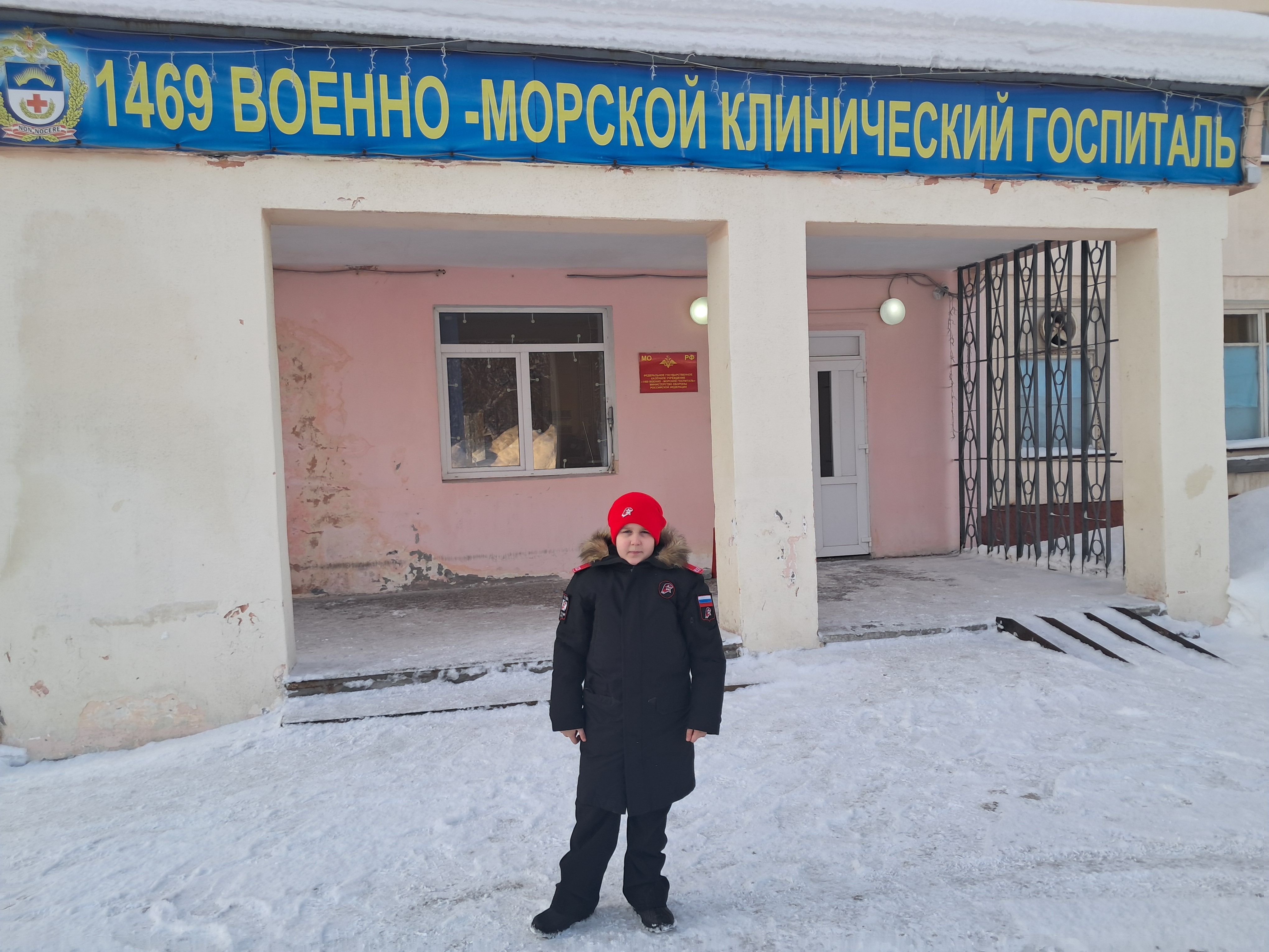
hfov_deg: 65.3
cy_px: 476
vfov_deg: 51.4
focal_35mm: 27
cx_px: 634
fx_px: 990
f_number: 1.8
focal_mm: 4
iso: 50
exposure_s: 1/120
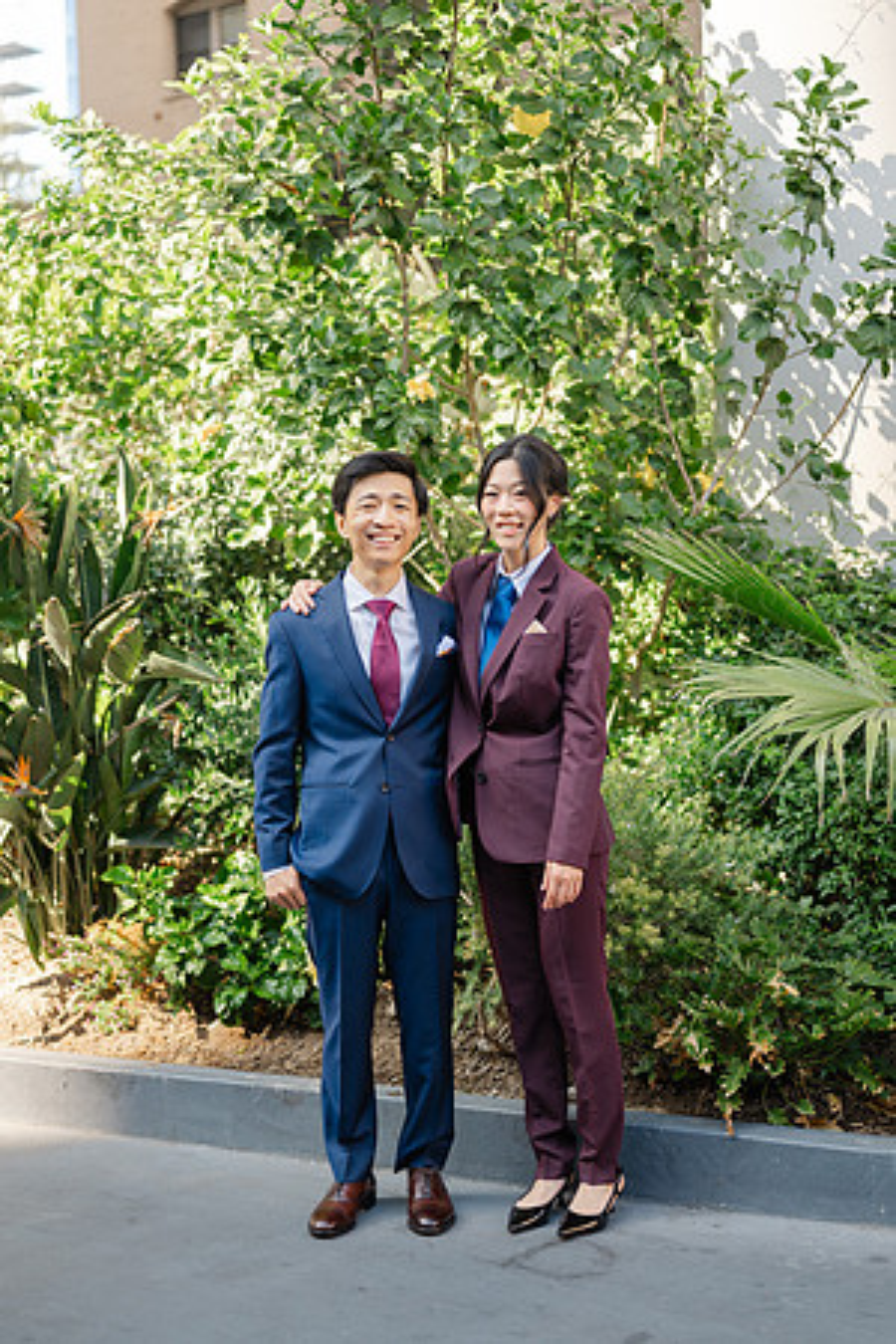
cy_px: 672
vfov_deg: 39.6
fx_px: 1867
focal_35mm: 50
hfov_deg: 27.0
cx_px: 448
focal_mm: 50
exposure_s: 1/320
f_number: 2
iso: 80
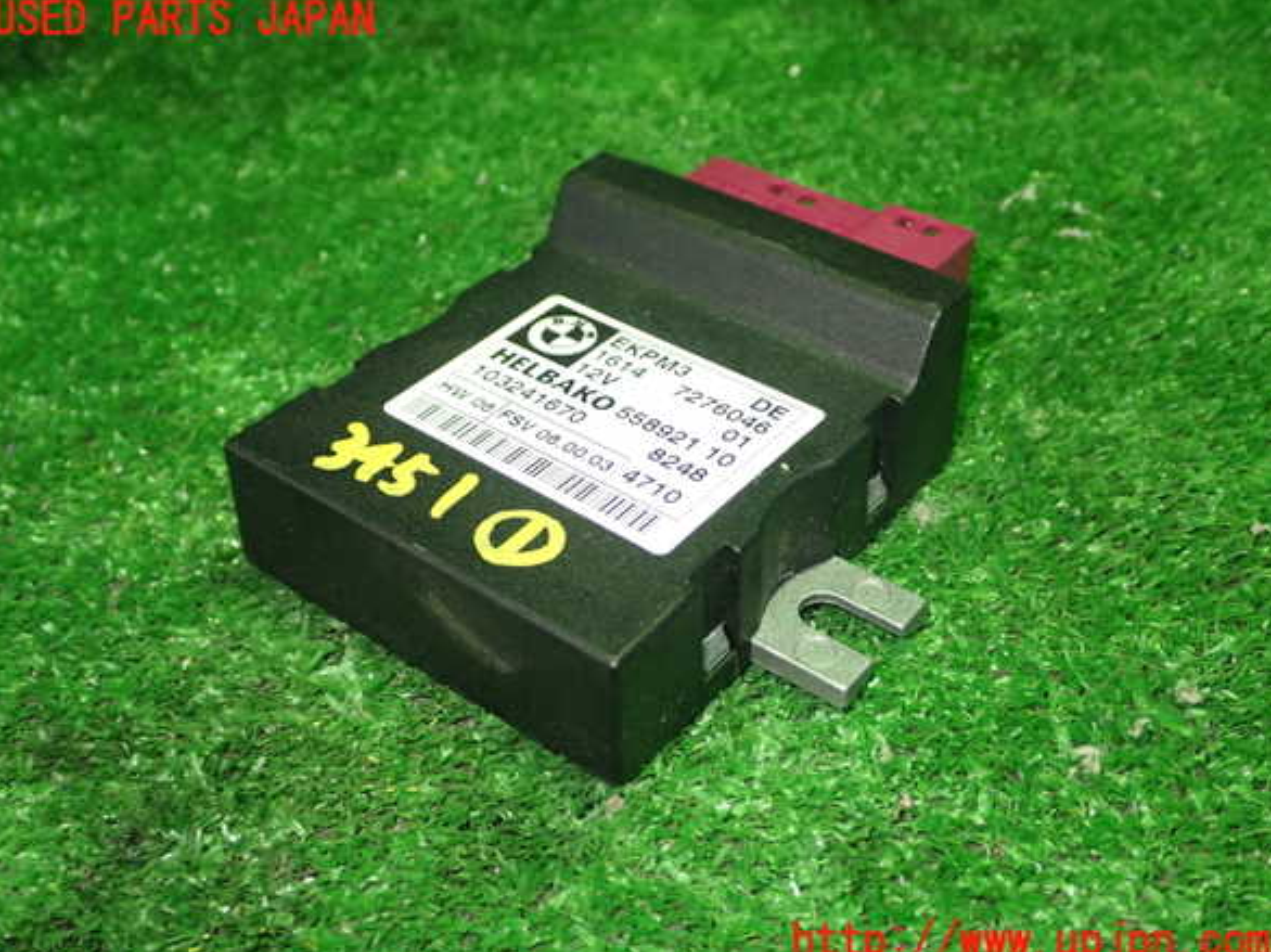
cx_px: 631
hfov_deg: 44.8
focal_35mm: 42
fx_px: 1541
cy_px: 481
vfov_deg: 34.3
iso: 800
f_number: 2.8
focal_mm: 7.31
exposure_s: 1/40
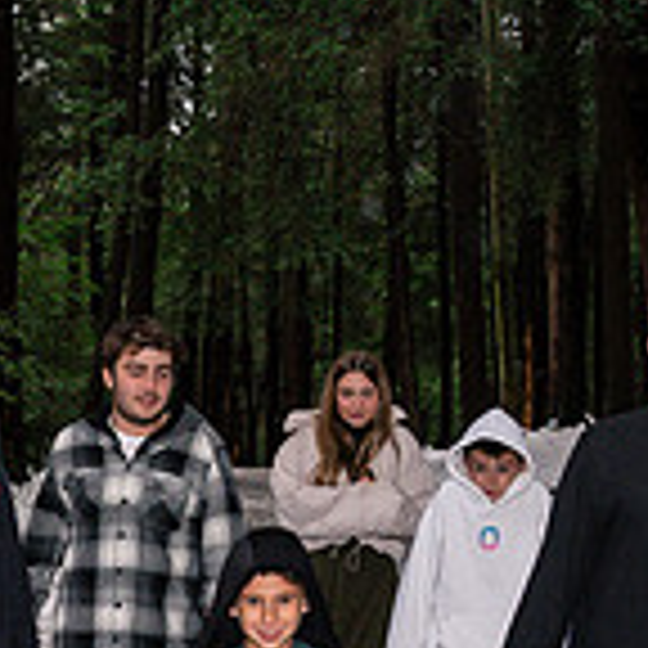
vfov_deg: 20.0
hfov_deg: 20.4
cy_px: 745
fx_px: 1737
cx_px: -9
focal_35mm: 82
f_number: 5.6
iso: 1000
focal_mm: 24
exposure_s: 1/250
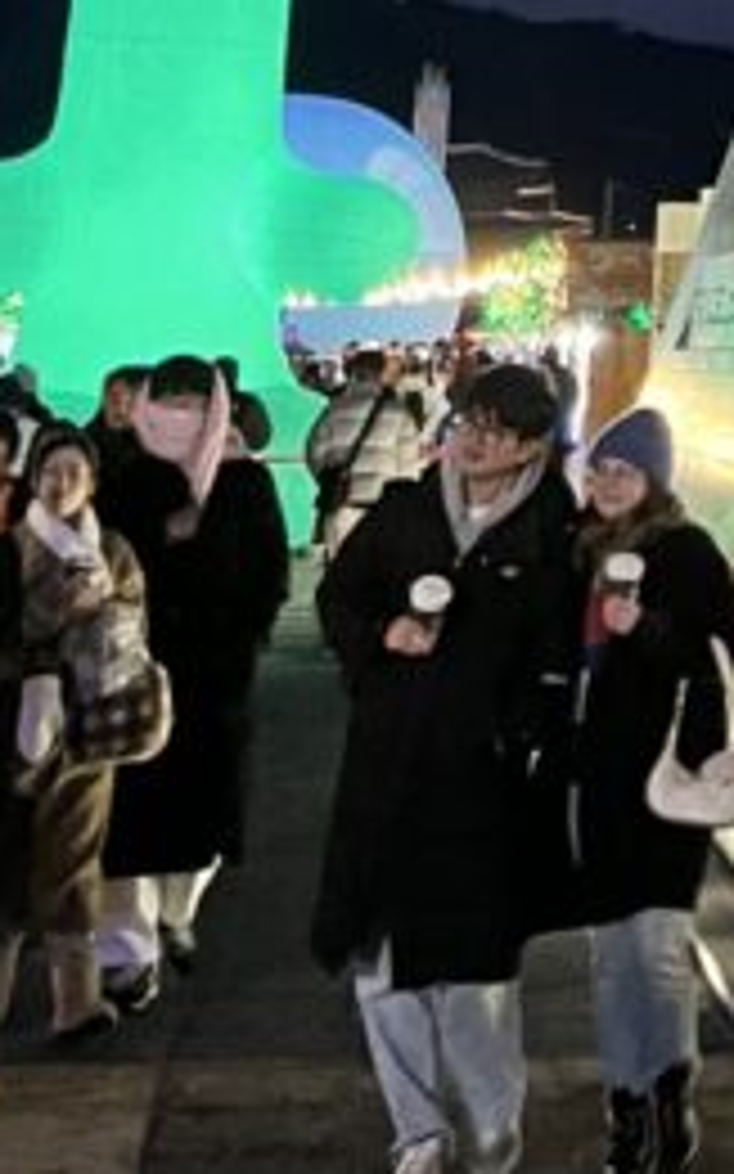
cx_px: 1031
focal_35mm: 108
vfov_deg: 17.6
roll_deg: -1.1
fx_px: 3459
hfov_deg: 11.7
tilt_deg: +17.0
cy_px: -508
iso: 500
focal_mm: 5.7
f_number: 1.5
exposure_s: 1/40
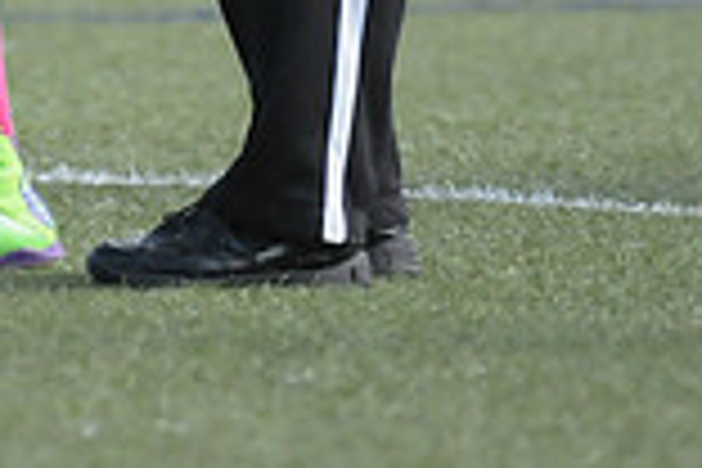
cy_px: -371
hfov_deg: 1.1
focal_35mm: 1837
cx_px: -153
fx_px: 35819
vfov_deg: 0.7
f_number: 4
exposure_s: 1/4000
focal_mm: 330
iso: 1600
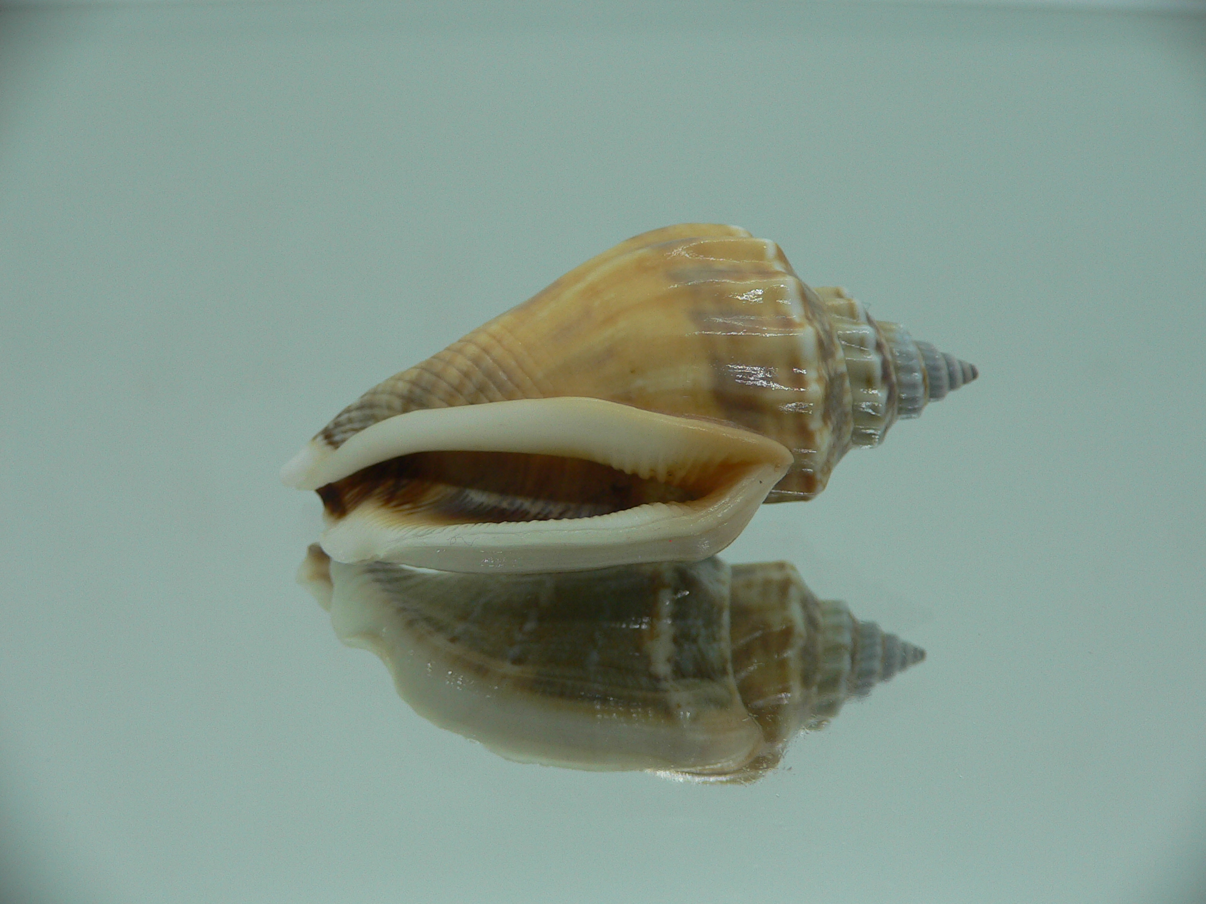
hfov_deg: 52.6
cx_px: 603
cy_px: 452
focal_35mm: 35
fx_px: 1219
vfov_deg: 40.7
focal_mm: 4.6
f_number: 2.8
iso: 80
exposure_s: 1/60
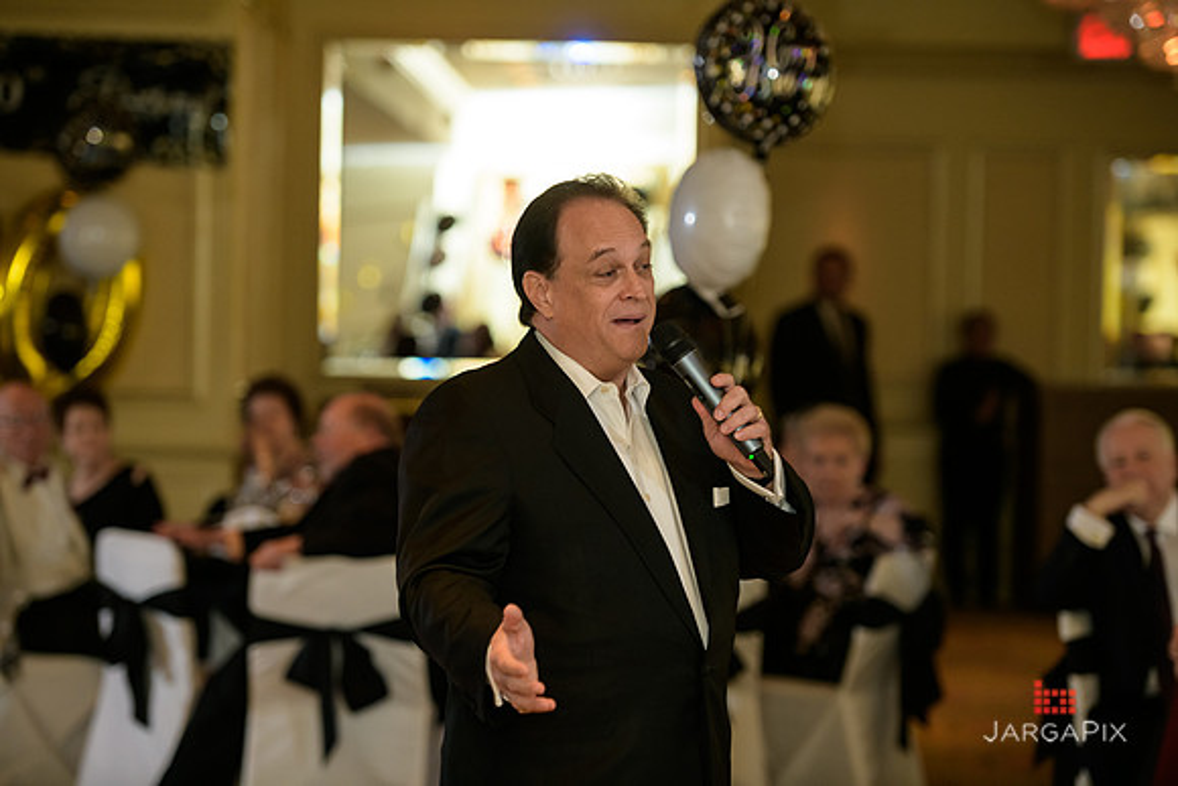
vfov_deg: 11.4
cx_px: 589
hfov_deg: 17.1
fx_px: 3927
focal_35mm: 120
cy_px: 393
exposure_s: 1/125
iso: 1600
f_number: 3.2
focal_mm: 120
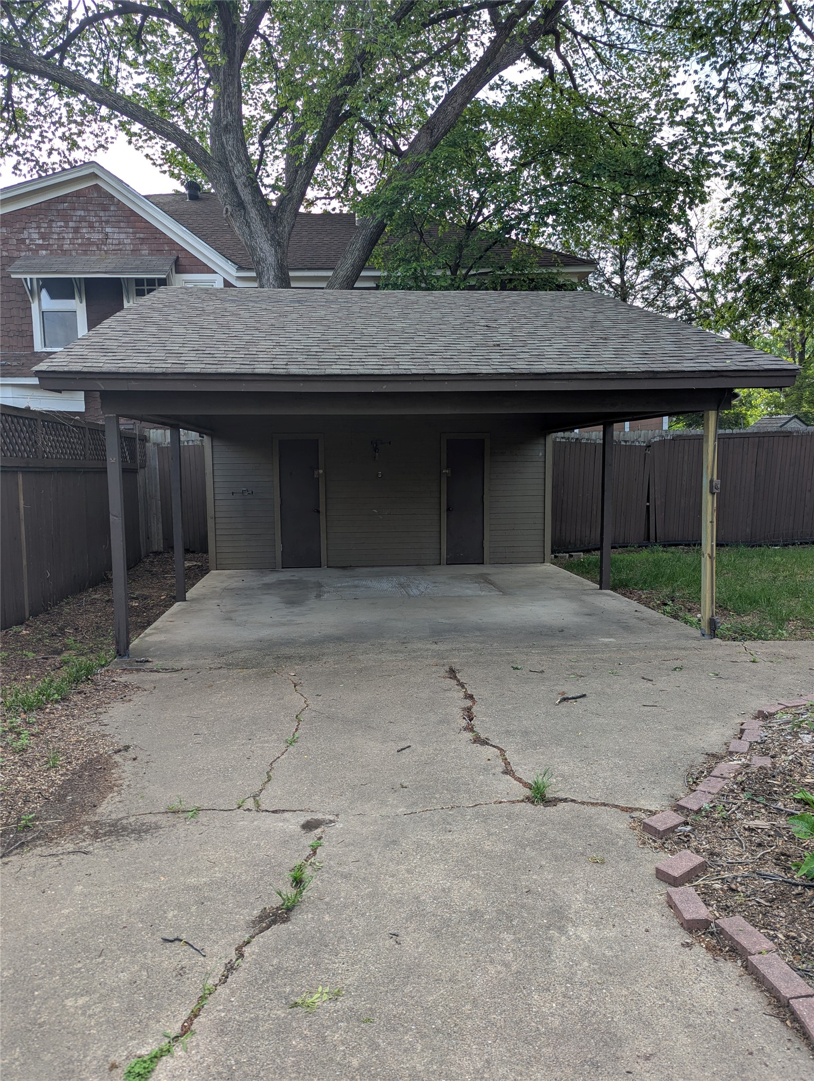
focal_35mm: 24
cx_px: 407
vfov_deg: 71.5
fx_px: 750
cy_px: 540
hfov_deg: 57.0
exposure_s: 1/371
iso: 26
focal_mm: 6.81
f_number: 1.85
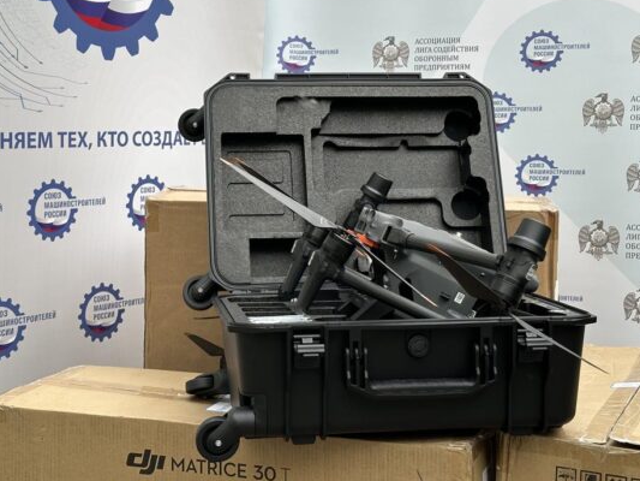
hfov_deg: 30.7
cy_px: 182
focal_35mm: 63
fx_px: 1165
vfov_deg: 23.2
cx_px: 300
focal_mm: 6.86
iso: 64
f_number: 1.78
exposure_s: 1/121
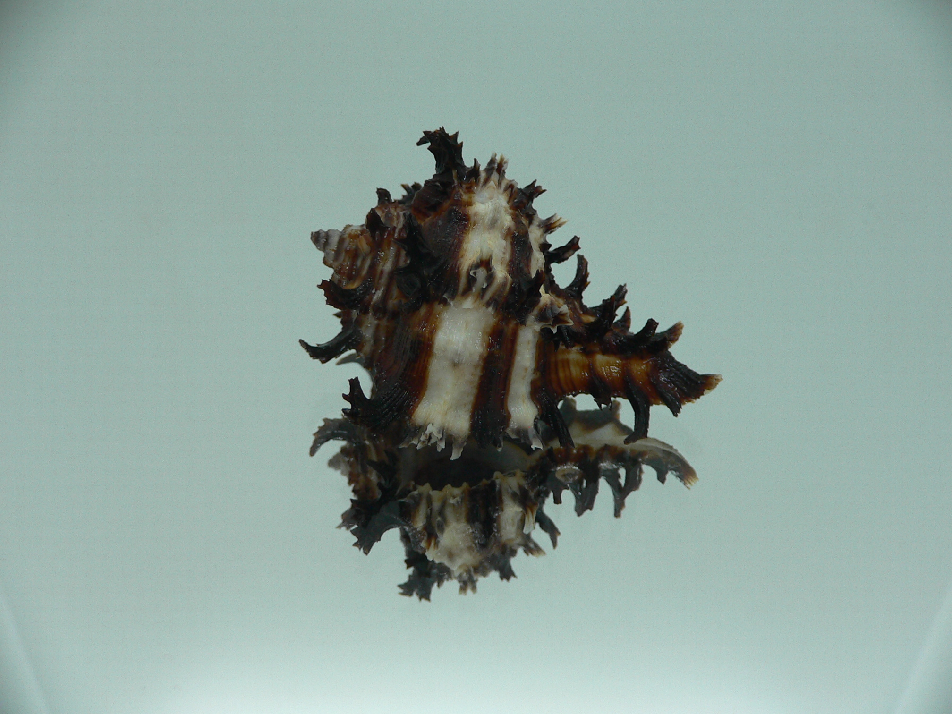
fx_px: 963
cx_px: 476
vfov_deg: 40.7
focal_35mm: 35
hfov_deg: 52.6
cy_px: 357
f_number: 2.8
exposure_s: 1/60
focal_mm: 4.6
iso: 80
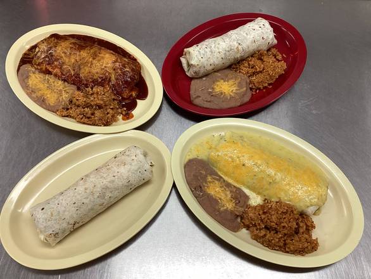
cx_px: 186
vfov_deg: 45.5
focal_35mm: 31
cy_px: 140
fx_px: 332
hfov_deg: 58.3
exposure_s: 1/60
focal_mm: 3.3
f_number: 2.4
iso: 50
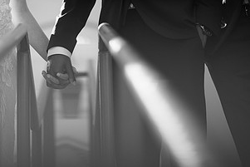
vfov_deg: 8.2
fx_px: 1160
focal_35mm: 167
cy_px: 64
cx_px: 69
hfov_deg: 12.3
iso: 100
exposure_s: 1/2500
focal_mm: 85
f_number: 1.8
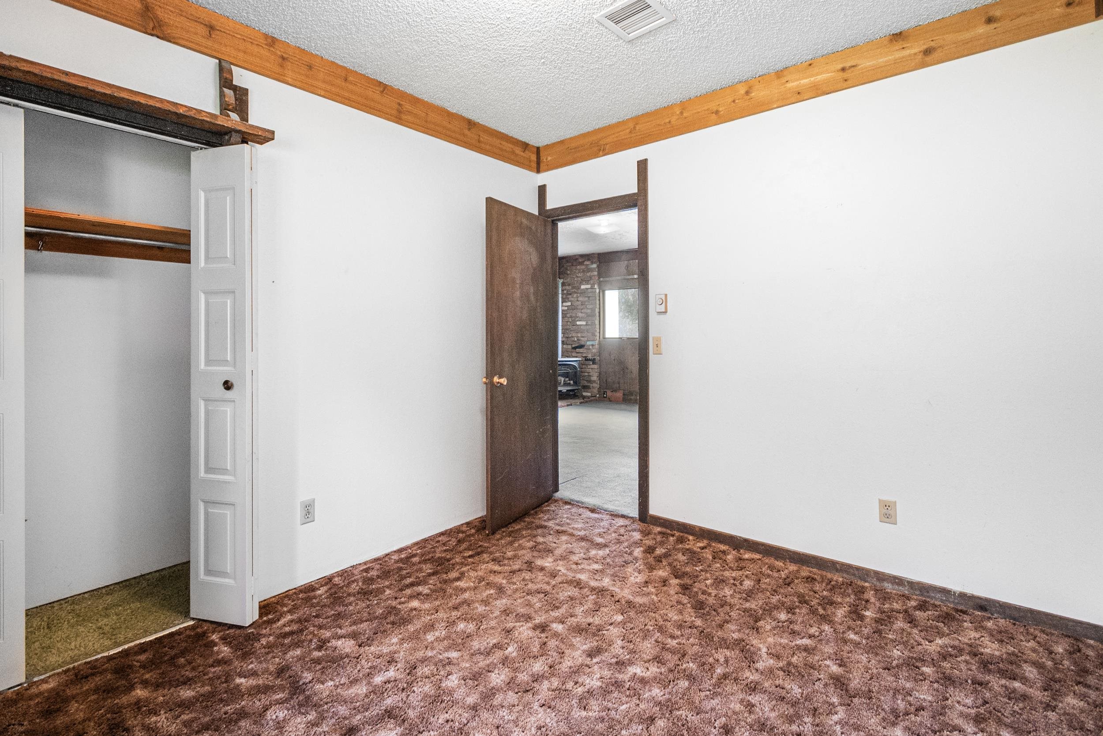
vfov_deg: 77.3
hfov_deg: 100.4
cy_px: 368
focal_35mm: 15
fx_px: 460
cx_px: 552
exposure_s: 1/10
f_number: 5.6
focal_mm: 10
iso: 2000
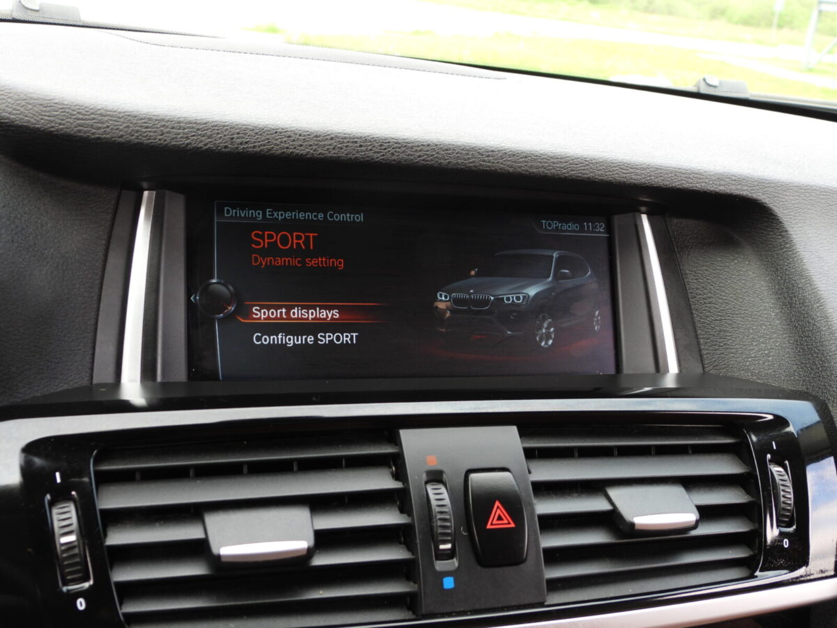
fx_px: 992
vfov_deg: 35.1
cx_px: 418
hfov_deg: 45.8
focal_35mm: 41
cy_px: 314
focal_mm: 7.4
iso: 100
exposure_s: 1/80
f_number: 3.2
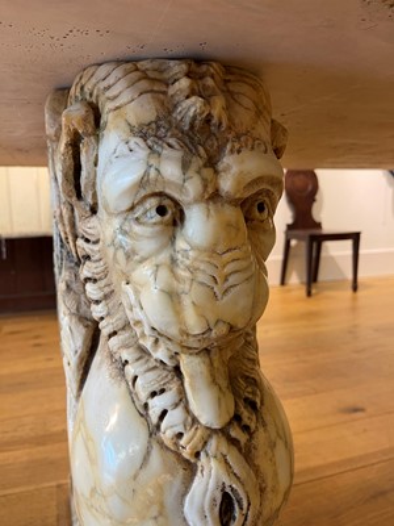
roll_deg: +1.4
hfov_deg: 54.9
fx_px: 379
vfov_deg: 69.4
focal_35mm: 25
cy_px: 263
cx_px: 197
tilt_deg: -6.5
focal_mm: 5.1
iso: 100
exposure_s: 1/50
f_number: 1.6
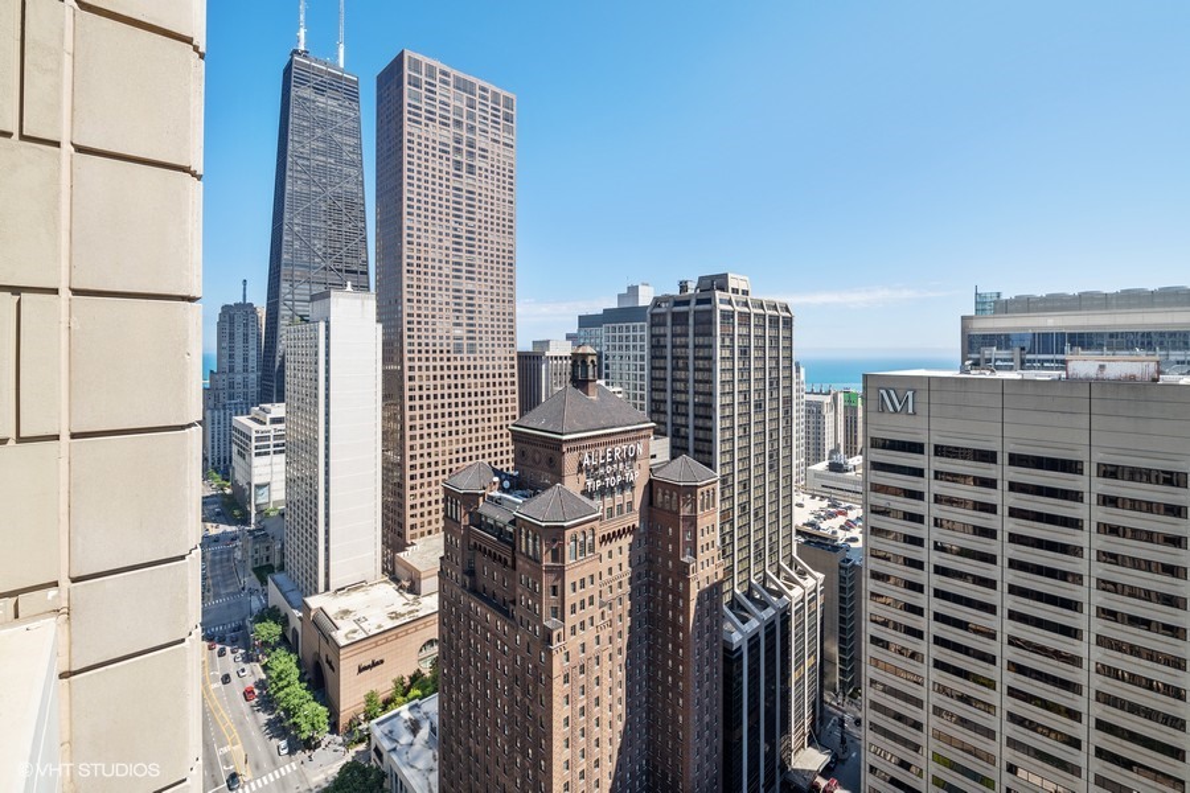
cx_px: 595
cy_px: 396
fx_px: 496
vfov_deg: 77.3
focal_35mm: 15
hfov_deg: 100.4
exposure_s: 1/500
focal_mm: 15
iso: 200
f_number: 8
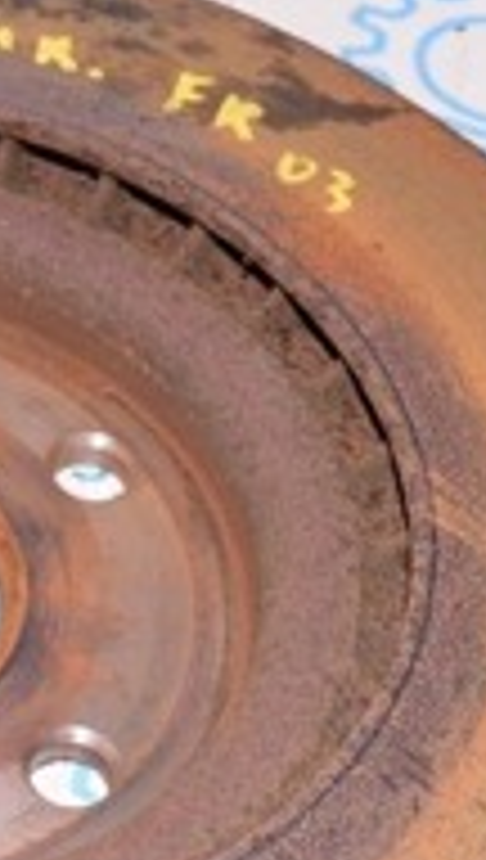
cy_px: 592
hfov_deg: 9.5
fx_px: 2875
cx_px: -171
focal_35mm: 126
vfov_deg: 16.9
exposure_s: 1/160
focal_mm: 24
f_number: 8
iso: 1600
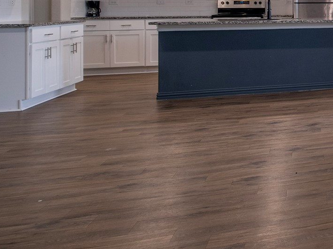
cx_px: 487
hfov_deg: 28.3
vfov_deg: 29.7
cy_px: 30
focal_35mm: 47
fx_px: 452
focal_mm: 10.5
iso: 320
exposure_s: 1/8
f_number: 7.1
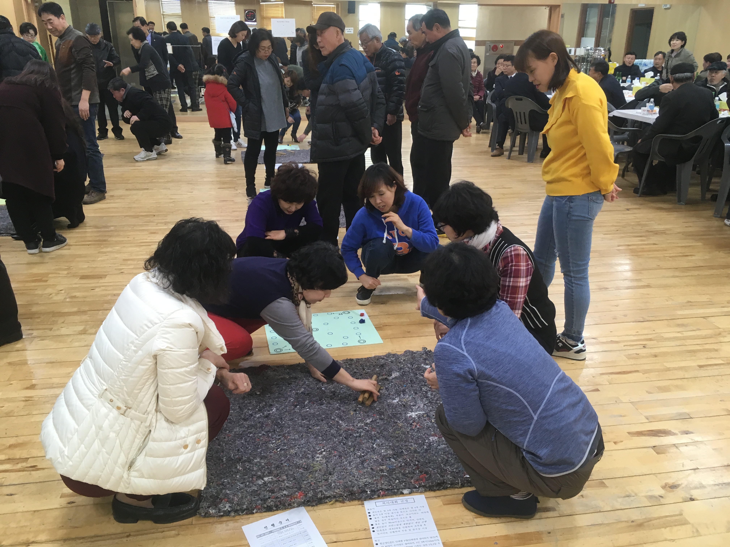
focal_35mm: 29
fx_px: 612
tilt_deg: -17.9
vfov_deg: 48.2
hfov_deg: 61.7
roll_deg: -3.6
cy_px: 274
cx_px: 365
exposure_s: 1/30
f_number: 2.2
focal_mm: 4.15
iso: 32
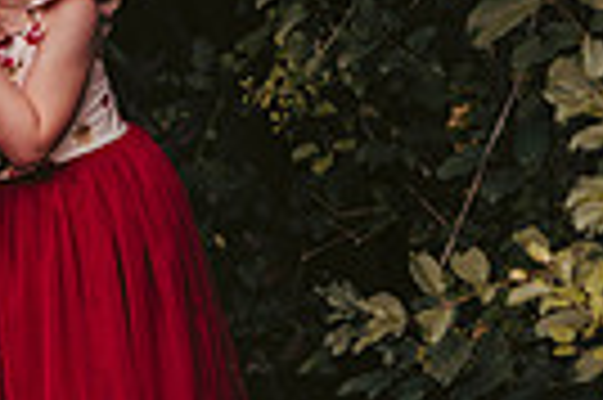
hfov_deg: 3.8
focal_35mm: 541
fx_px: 9051
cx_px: -50
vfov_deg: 2.5
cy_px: 88
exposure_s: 1/1600
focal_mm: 125
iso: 640
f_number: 2.8
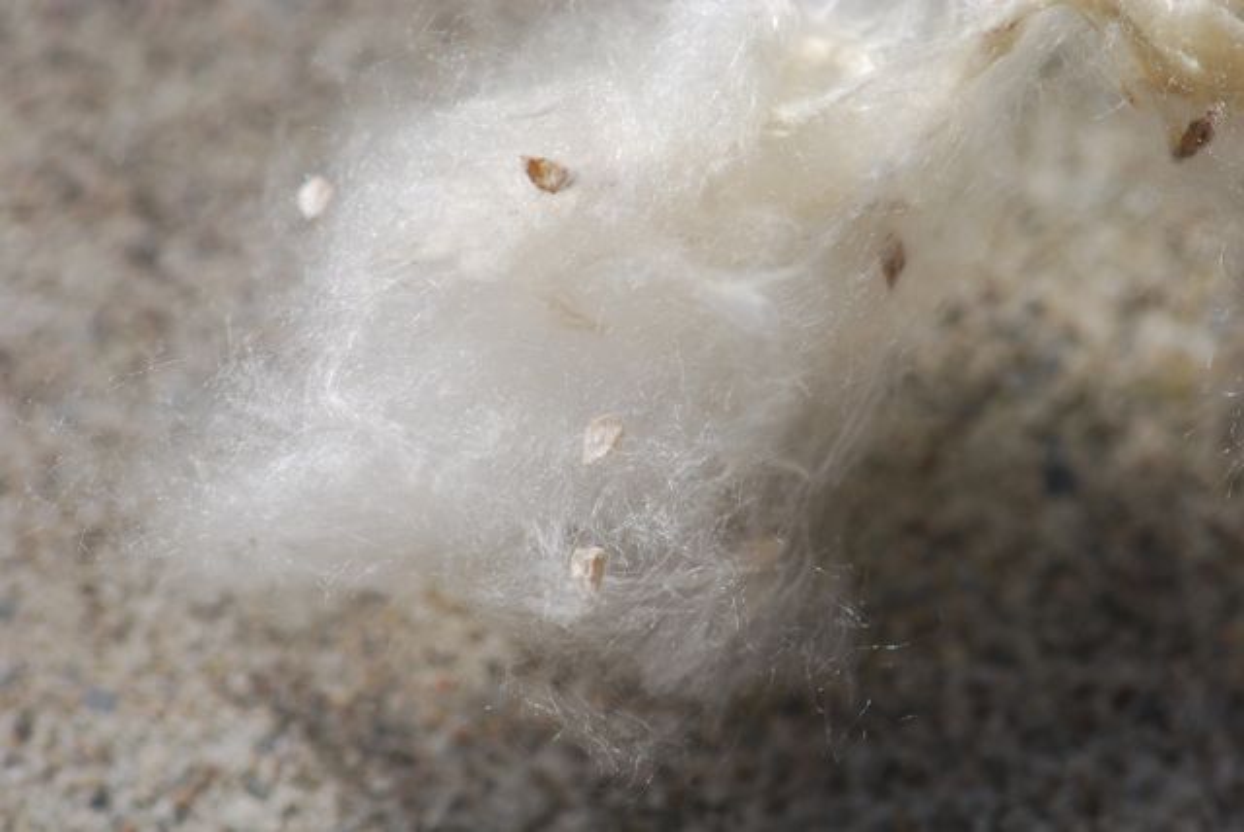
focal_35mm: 158
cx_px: 622
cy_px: 416
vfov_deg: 8.7
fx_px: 5447
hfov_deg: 13.0
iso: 100
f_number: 8
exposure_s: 1/320
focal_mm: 105
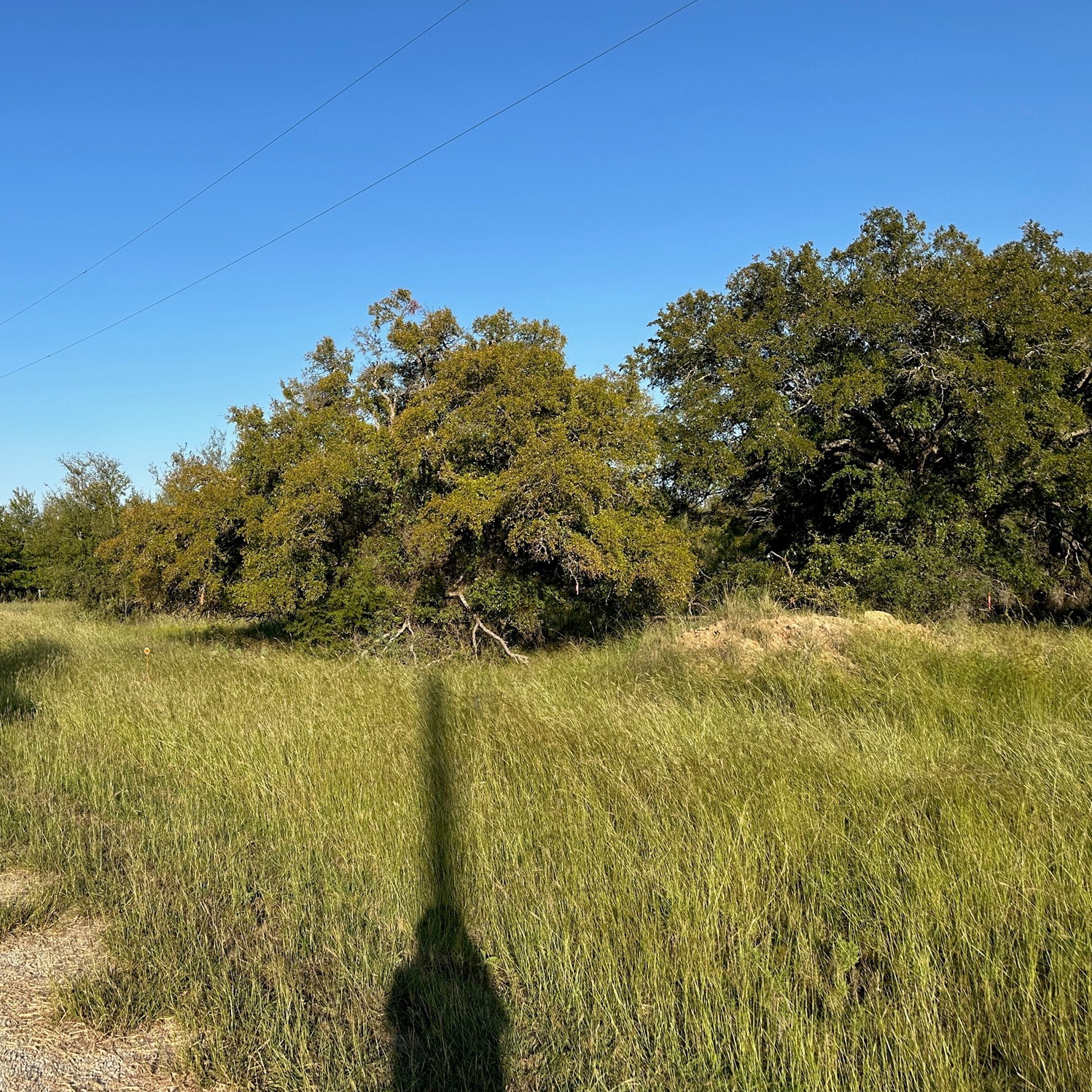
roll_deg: +1.1
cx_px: 351
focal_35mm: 29
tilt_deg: +1.0
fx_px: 1035
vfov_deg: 55.6
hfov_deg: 54.3
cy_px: 551
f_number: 1.78
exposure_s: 1/3472
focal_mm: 6.86
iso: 80
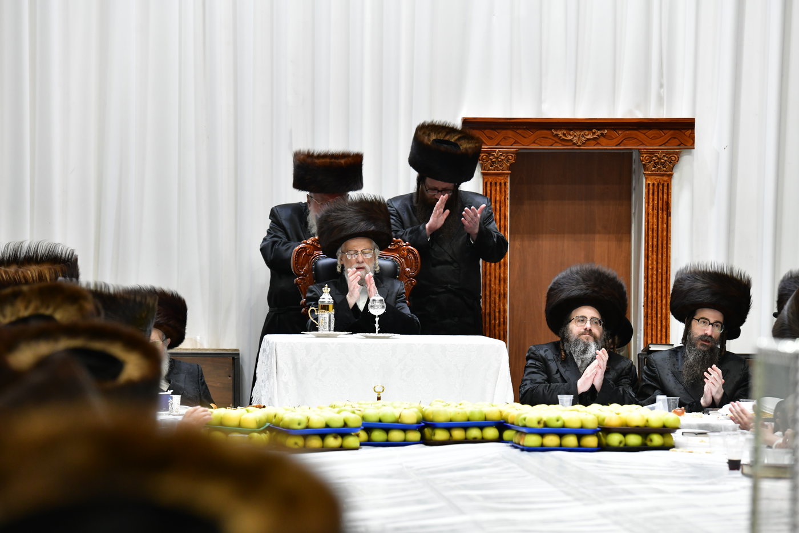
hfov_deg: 12.8
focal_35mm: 160
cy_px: 266
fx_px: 3550
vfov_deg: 8.6
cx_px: 400
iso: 1600
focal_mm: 160
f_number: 5.6
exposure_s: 1/100
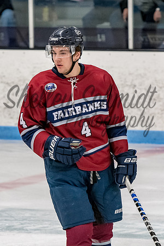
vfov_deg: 5.1
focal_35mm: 403
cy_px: 118
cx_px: 51
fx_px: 2751
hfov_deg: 3.4
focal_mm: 170
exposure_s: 1/800
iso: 3200
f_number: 4
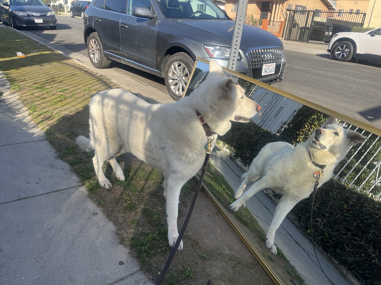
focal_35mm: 26
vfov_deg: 53.1
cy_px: 142
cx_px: 190
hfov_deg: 67.3
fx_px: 286
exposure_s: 1/1647
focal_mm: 5.1
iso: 50
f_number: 1.6
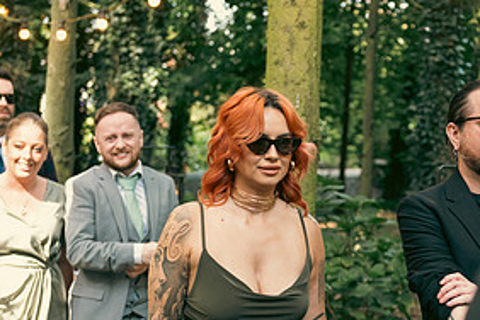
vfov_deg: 12.1
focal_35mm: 113
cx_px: 364
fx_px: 1507
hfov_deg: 18.0
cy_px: 191
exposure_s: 1/160
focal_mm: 55
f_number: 3.5
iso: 250
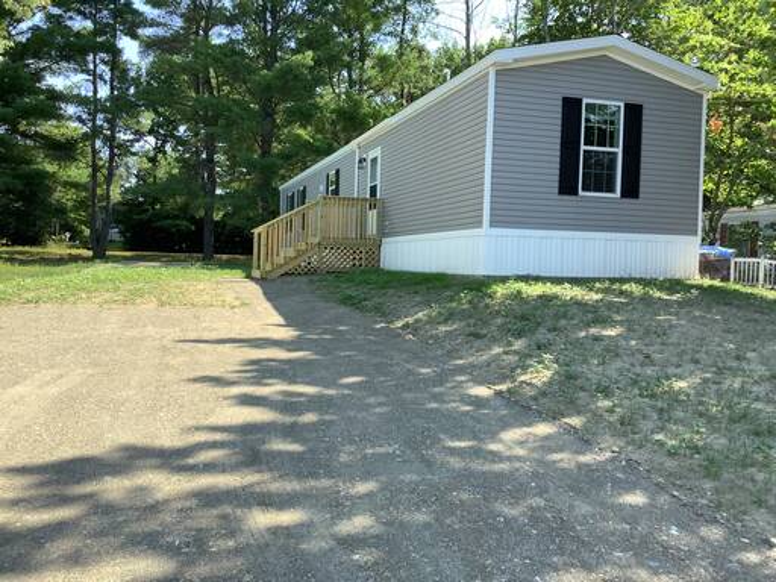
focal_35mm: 31
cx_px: 388
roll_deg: -1.3
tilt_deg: -4.1
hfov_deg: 58.4
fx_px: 695
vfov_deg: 45.4
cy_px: 291
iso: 25
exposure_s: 1/426
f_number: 2.4
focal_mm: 3.3
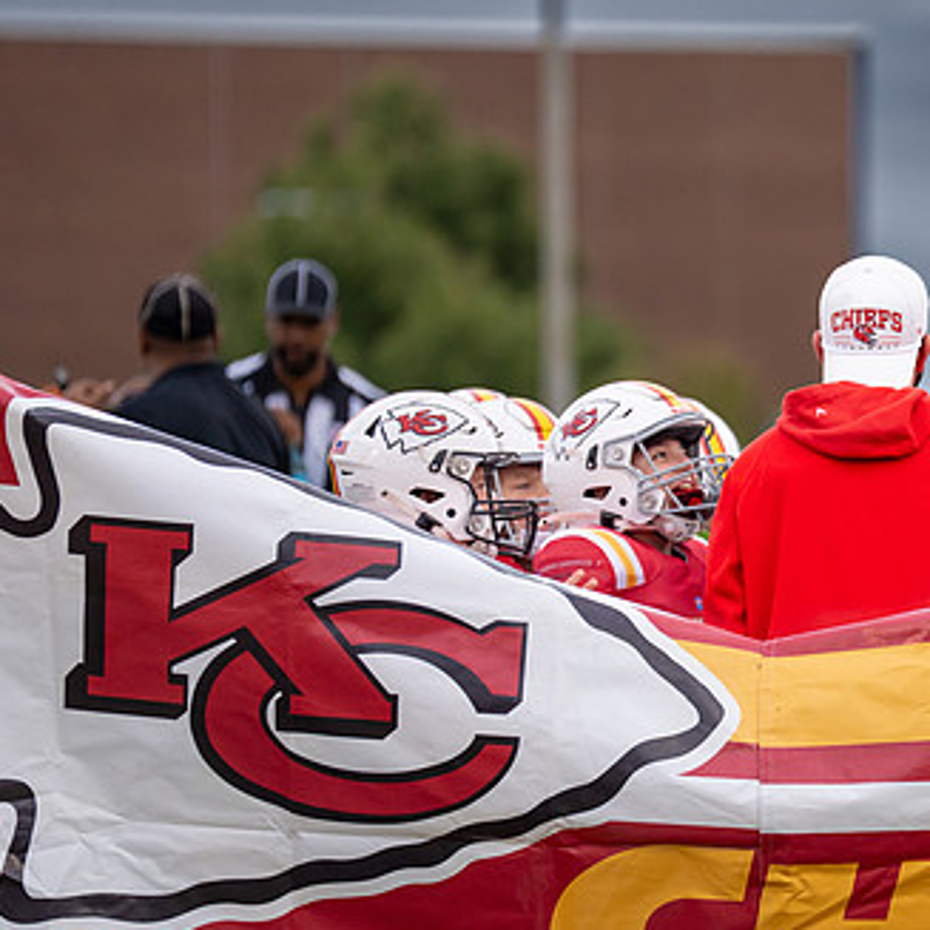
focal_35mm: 362
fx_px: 11003
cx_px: 946
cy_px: 541
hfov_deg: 4.8
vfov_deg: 4.8
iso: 640
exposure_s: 1/1250
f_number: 2.8
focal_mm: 200
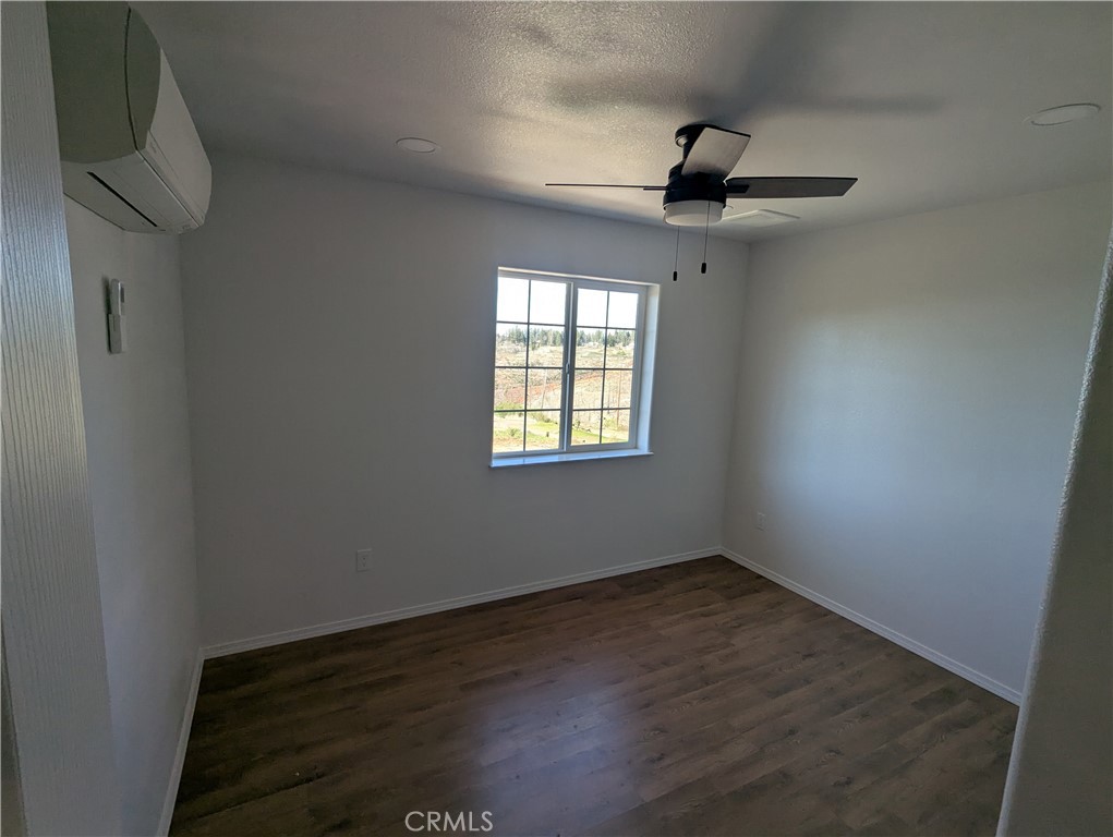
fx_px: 515
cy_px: 418
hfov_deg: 94.4
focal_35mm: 16
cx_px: 556
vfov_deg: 78.2
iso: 60
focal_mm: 2.35
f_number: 2.2
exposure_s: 1/200
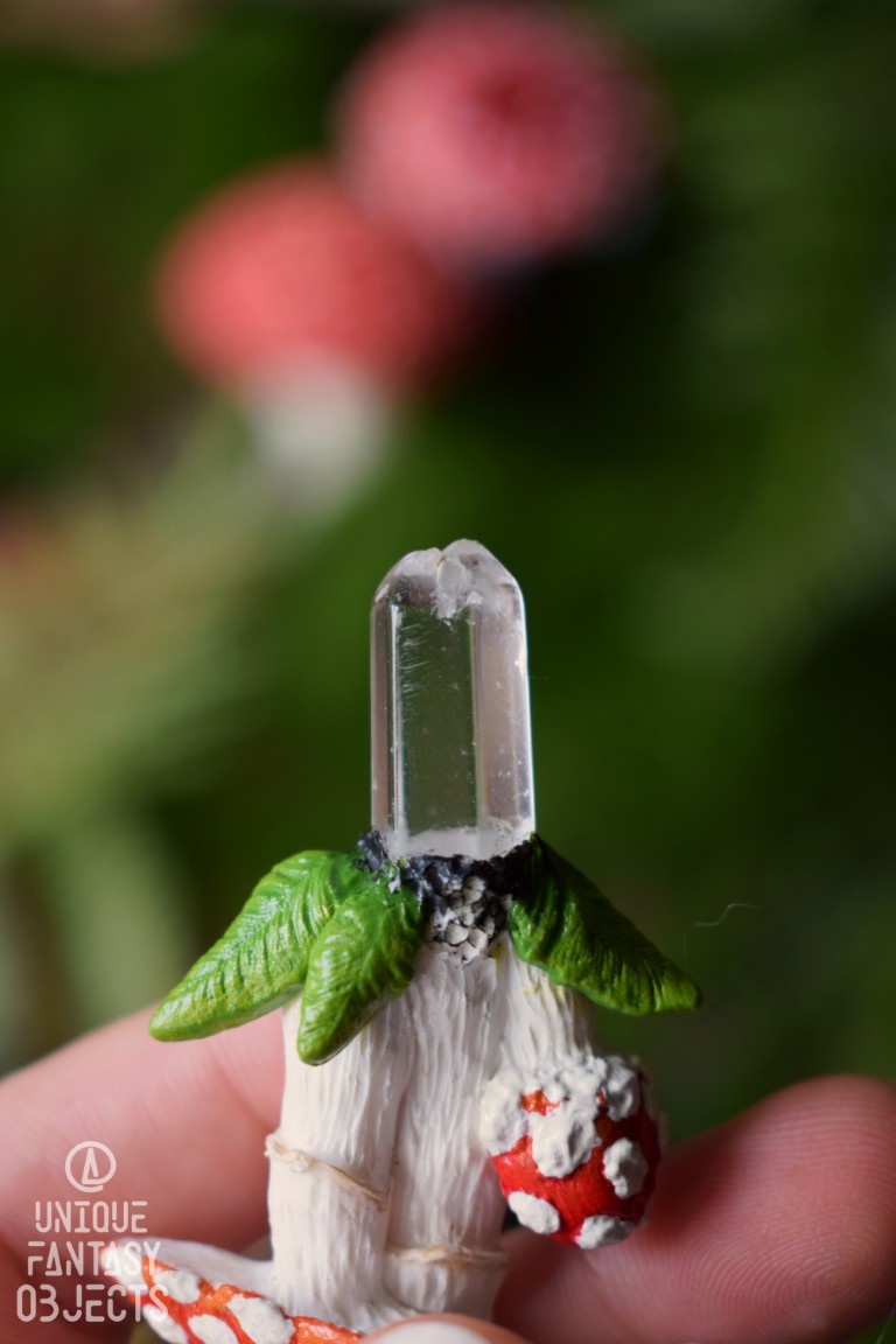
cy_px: 672
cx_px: 448
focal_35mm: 63
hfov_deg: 21.6
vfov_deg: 31.9
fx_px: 2352
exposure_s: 1/80
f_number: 5
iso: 400
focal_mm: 42
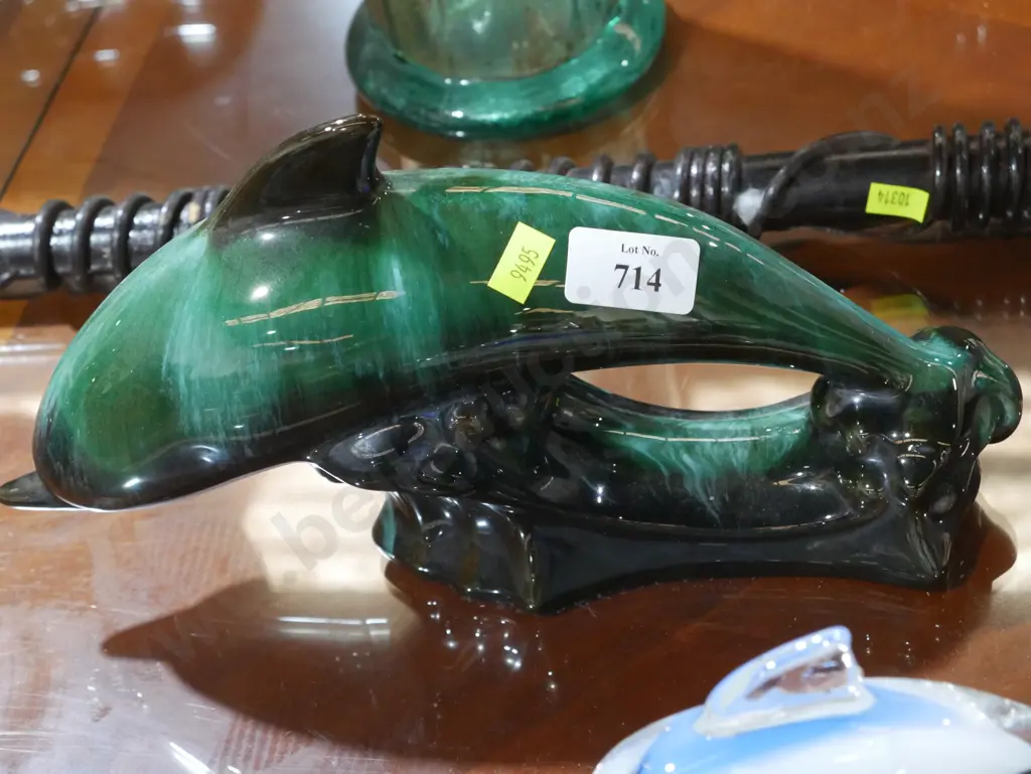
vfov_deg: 20.5
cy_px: 387
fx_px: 2145
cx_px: 516
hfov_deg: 27.0
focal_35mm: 72
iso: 2500
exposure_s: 1/80
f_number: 5.5
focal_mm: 36
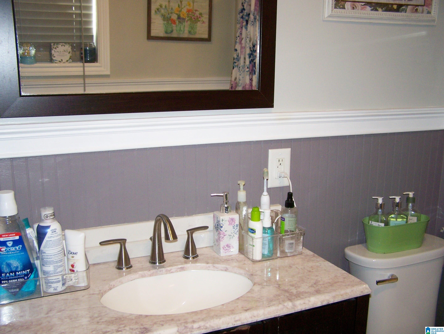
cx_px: 222
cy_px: 167
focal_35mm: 38
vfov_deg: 37.8
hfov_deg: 48.9
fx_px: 488
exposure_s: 1/60
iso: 160
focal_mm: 6.3
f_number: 2.8
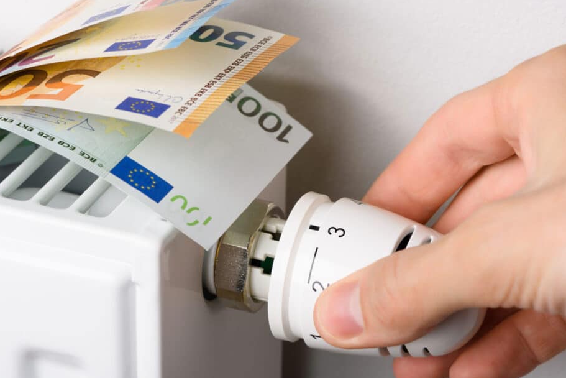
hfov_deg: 17.3
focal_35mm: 118
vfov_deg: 11.6
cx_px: 264
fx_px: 1856
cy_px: 181
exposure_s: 1/160
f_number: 13
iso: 100
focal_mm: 105
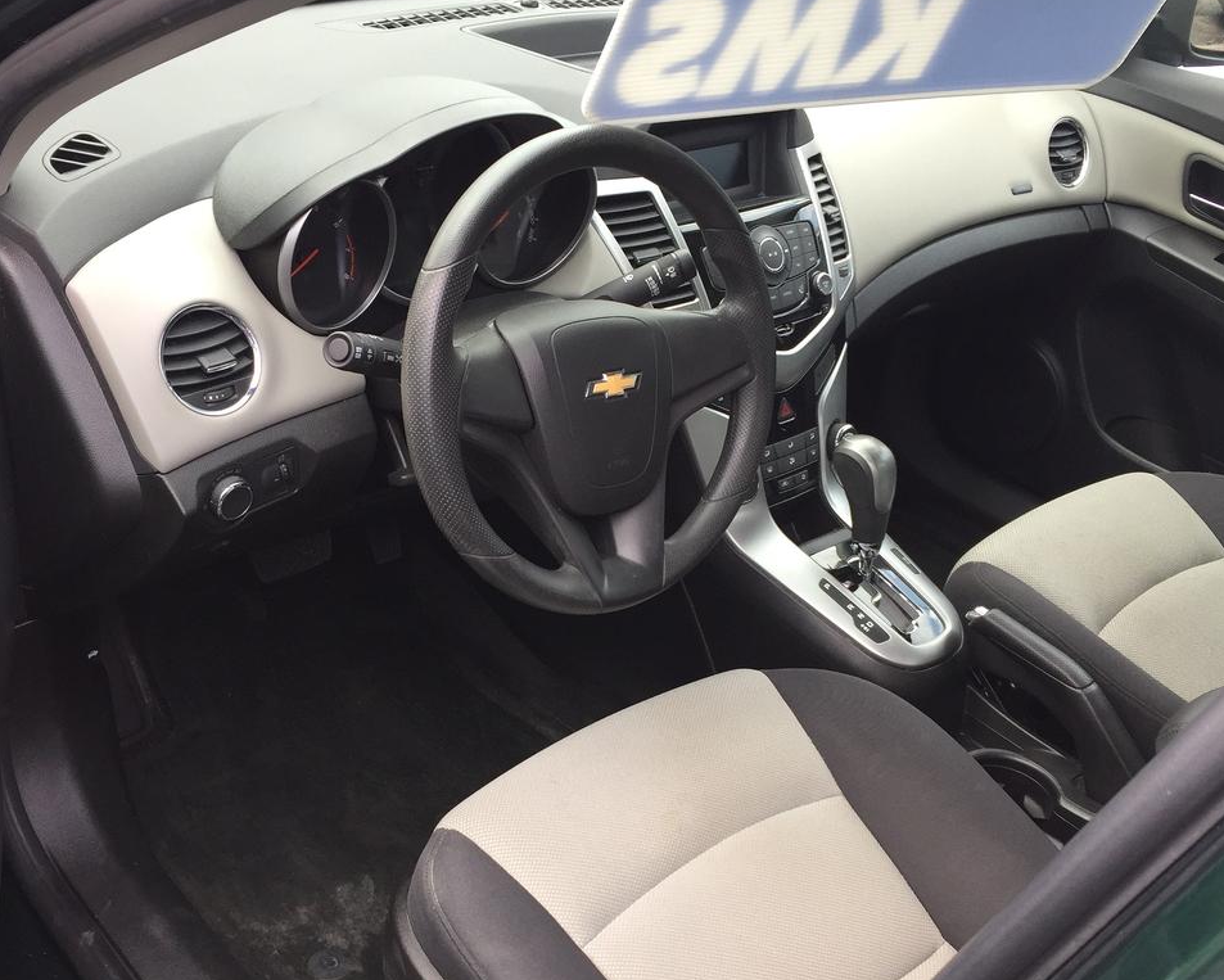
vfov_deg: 39.0
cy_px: 584
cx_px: 572
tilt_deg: -33.7
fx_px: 1377
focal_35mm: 38
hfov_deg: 47.9
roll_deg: -6.8
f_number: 2.2
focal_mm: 4.15
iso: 40
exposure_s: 1/120
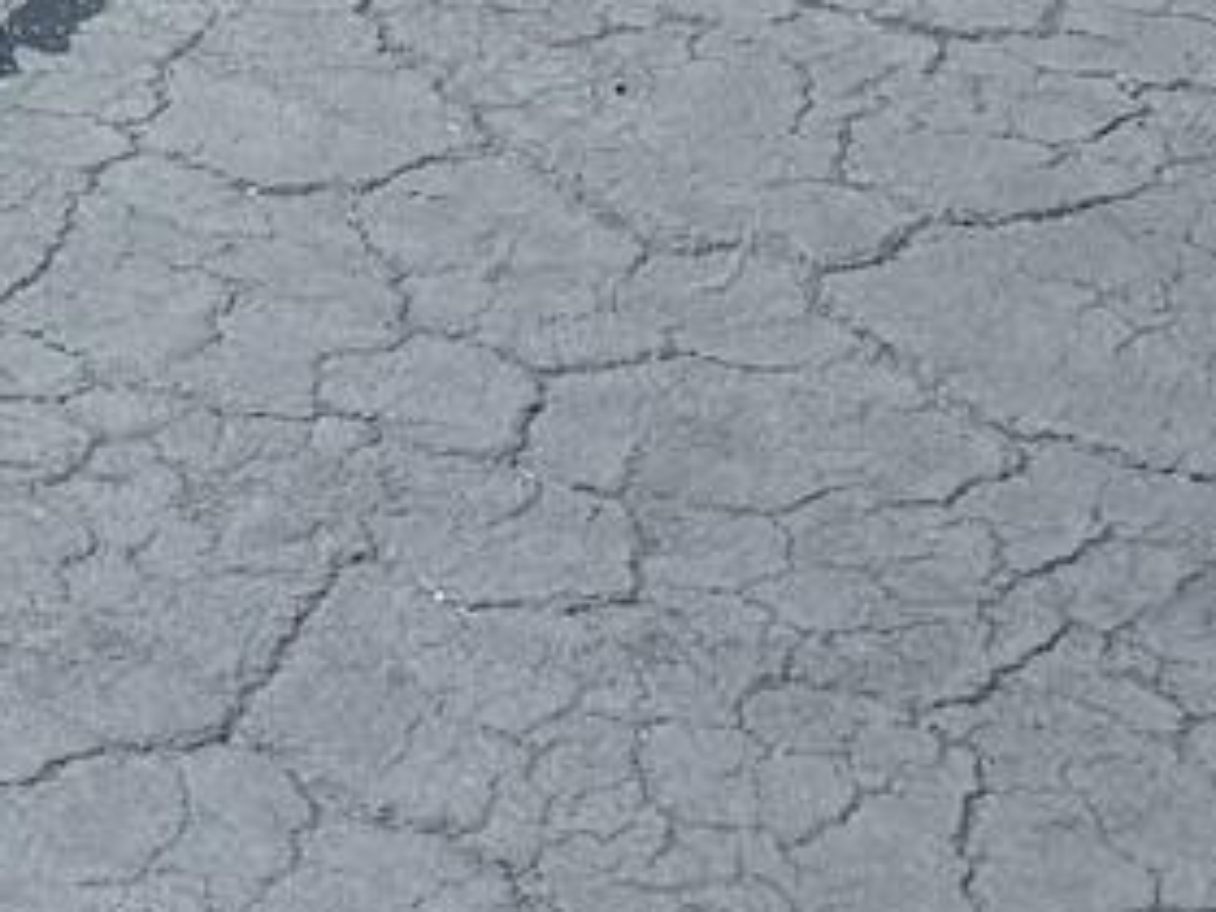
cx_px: -664
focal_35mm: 137
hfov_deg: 13.5
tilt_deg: -5.5
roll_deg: +0.1
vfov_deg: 9.3
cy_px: -1529
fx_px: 4813
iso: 80
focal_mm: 6.76
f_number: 1.78
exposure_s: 1/2833
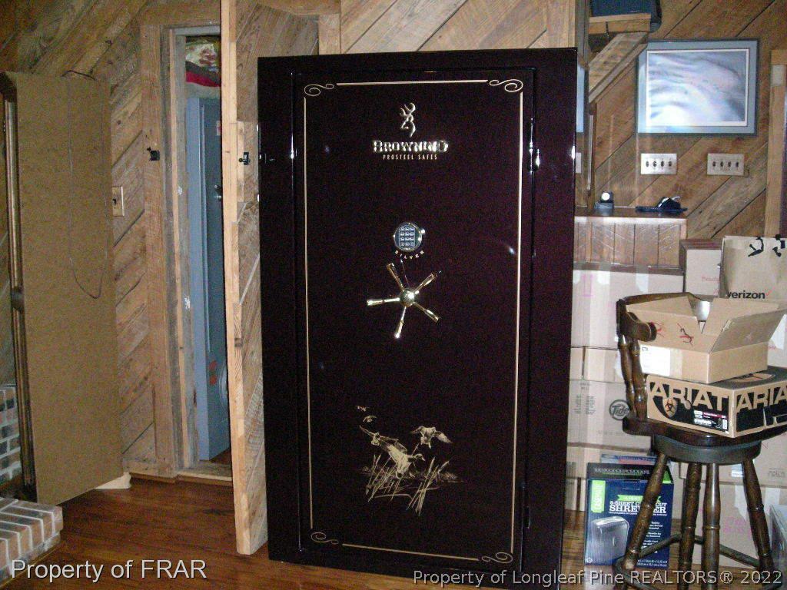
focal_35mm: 38
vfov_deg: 37.7
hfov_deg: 49.0
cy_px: 295
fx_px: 864
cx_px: 394
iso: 770
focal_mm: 6.3
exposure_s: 1/60
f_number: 3.2
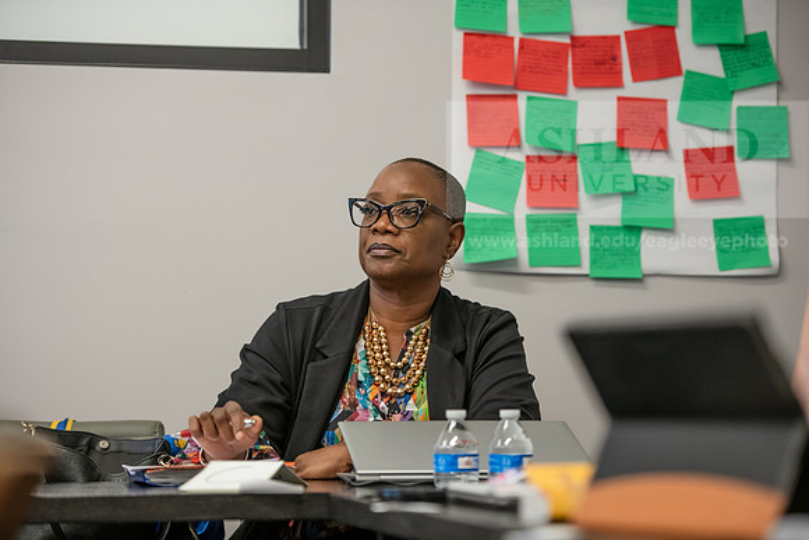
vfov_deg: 11.8
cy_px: 270
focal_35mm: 116
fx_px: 2607
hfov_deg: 17.6
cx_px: 404
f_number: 2.8
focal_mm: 116
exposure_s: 1/200
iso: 1000
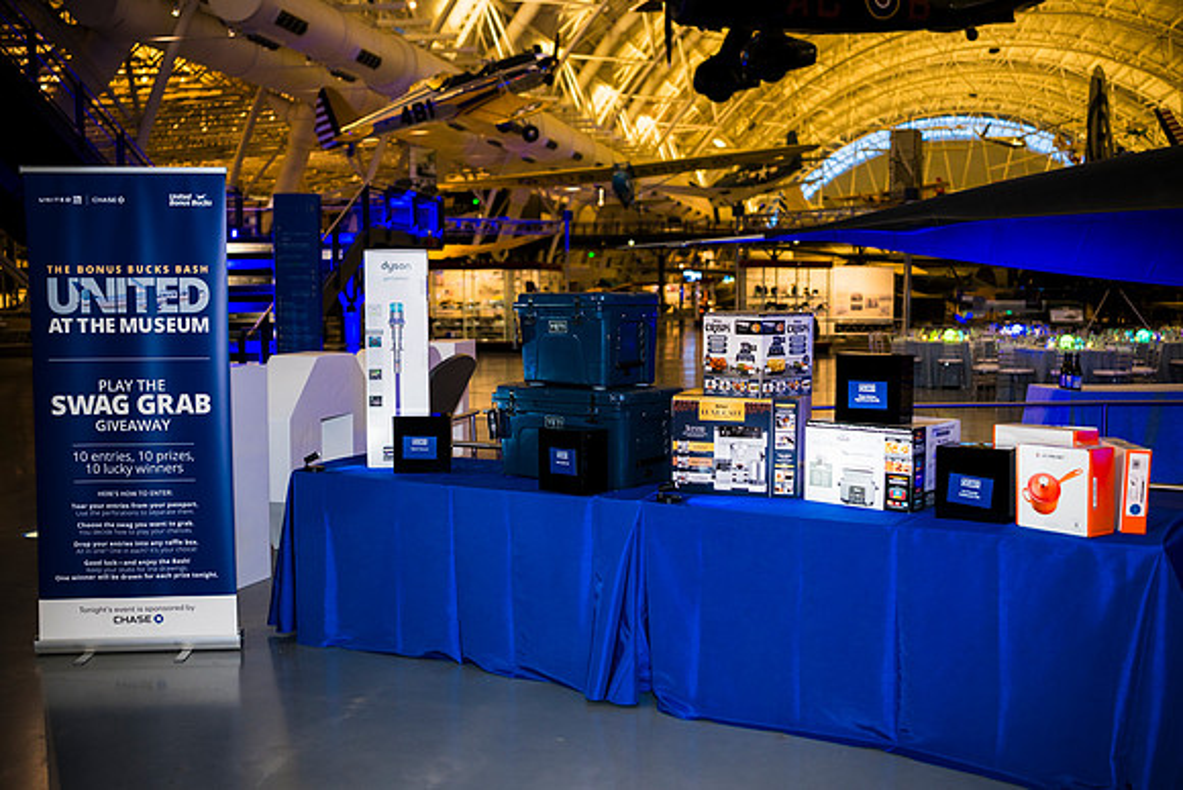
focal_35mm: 35
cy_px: 395
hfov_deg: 54.4
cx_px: 592
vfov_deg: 37.9
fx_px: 1150
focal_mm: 35
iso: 400
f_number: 2
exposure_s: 1/50
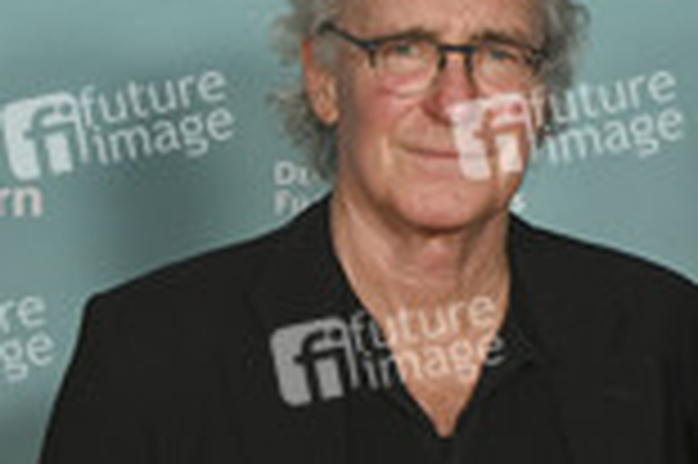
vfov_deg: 6.5
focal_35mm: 209
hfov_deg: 9.7
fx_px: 4048
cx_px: 898
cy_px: 464
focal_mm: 72
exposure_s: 1/200
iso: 1000
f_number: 6
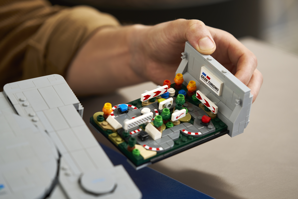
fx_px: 1258
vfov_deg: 9.0
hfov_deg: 13.5
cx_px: 149
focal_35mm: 152
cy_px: 100
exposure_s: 1/60
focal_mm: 152
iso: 400
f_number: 4
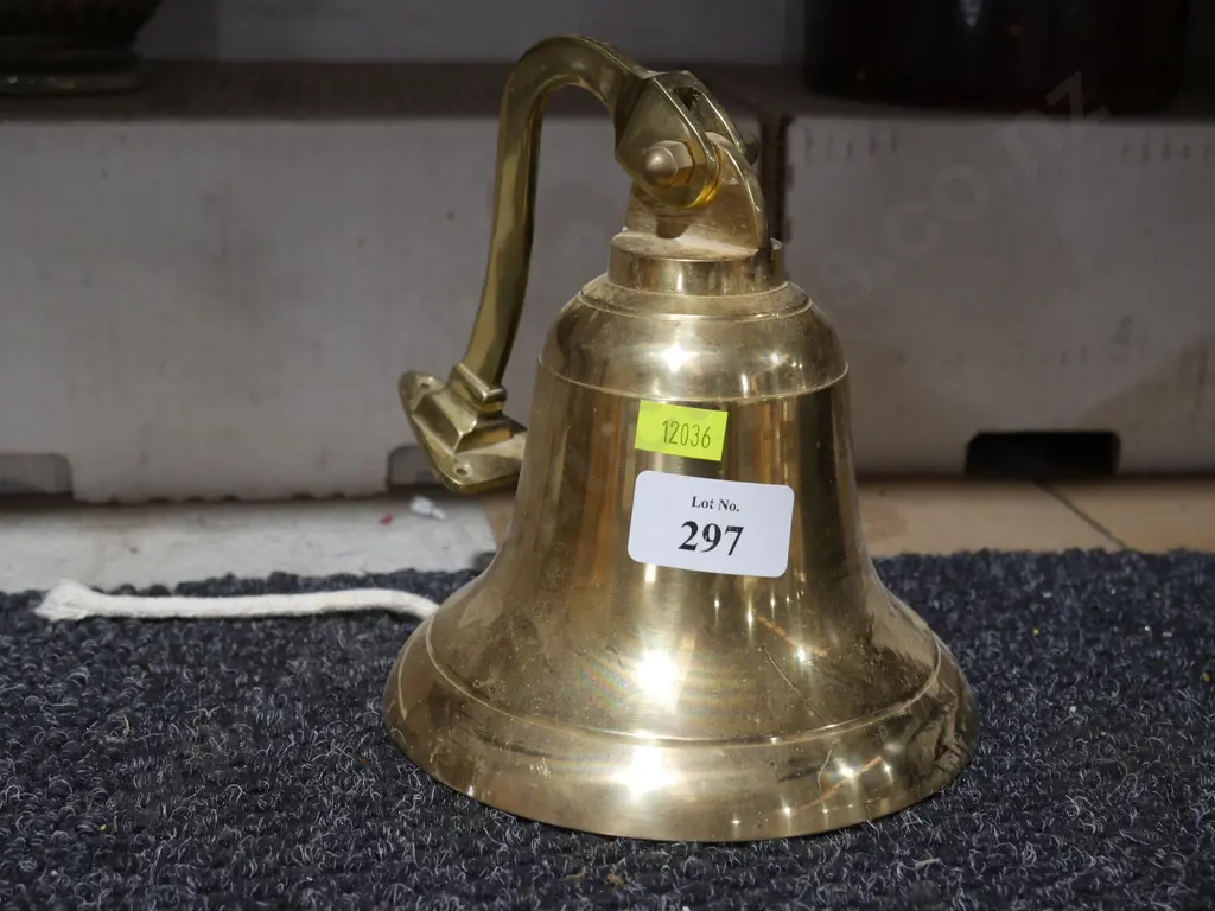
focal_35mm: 50
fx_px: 1755
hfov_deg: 38.2
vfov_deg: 29.1
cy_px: 456
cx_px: 608
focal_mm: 25
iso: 640
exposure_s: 1/60
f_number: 5.3
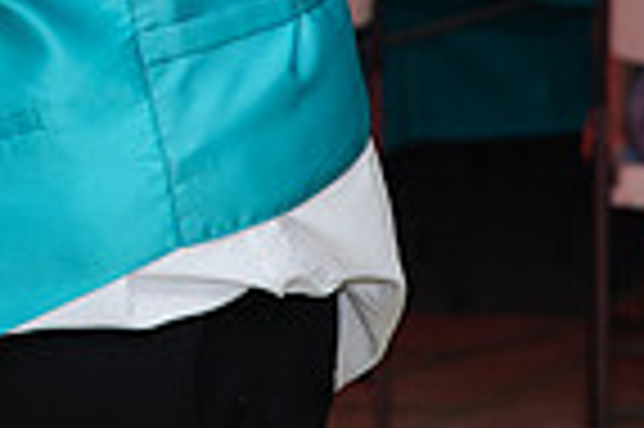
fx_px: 5075
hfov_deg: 7.2
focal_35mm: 284
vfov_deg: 4.8
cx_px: 32
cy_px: -354
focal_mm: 70
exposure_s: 1/125
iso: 800
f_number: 3.5
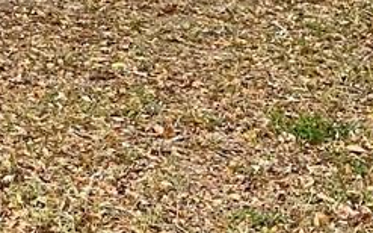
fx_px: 1676
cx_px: -378
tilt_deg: -8.2
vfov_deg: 7.8
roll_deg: -1.0
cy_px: -112
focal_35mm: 165
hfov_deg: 11.4
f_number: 1.78
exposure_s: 1/918
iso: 80
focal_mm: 6.86
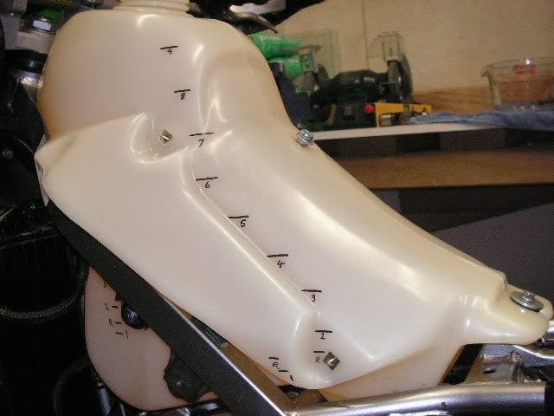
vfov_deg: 37.7
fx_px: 608
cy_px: 208
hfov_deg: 49.0
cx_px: 277
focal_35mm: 38
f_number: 3.3
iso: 160
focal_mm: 6.3
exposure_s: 1/45
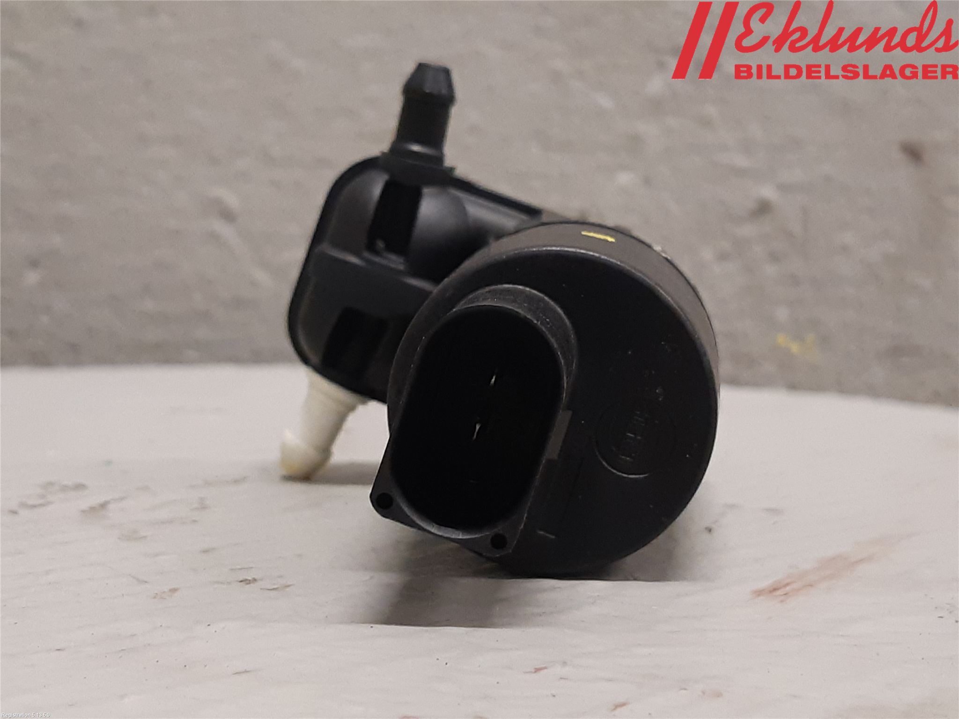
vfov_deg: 53.1
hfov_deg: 67.3
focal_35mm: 26
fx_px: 720
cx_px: 480
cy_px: 360
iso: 200
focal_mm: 3.93
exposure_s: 1/50
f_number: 1.7
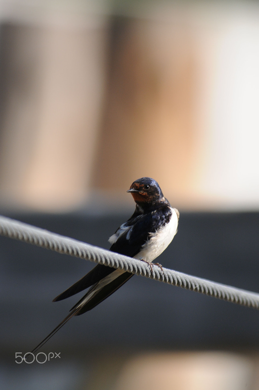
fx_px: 6490
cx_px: 130
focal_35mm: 600
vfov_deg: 3.4
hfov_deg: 2.3
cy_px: 195
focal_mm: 400
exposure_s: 1/800
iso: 400
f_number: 5.6
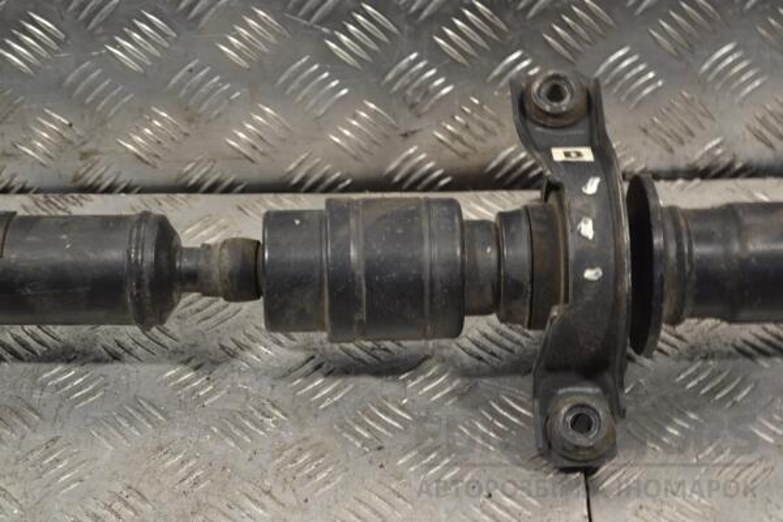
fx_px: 1794
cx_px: 392
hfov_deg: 24.6
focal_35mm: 82
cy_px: 261
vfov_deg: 16.6
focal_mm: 55
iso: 400
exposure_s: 1/50
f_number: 5.6
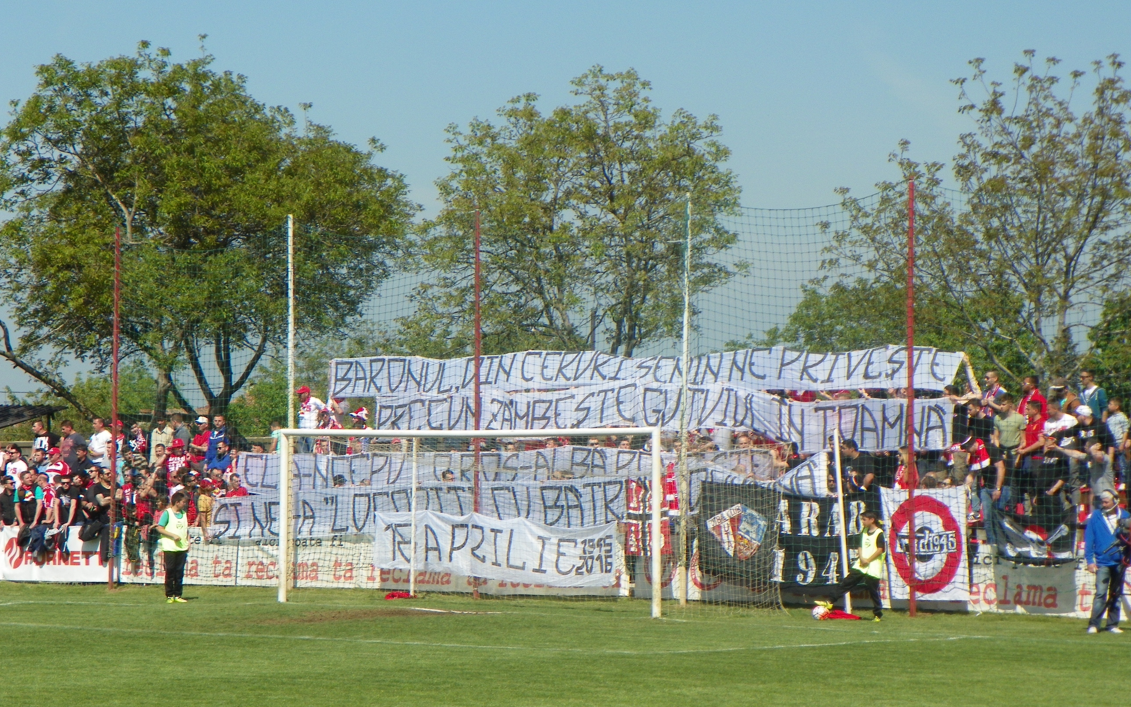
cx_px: 566
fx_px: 4223
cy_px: 383
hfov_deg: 15.3
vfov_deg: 9.6
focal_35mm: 137
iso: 64
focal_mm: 23
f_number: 4.5
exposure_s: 1/640
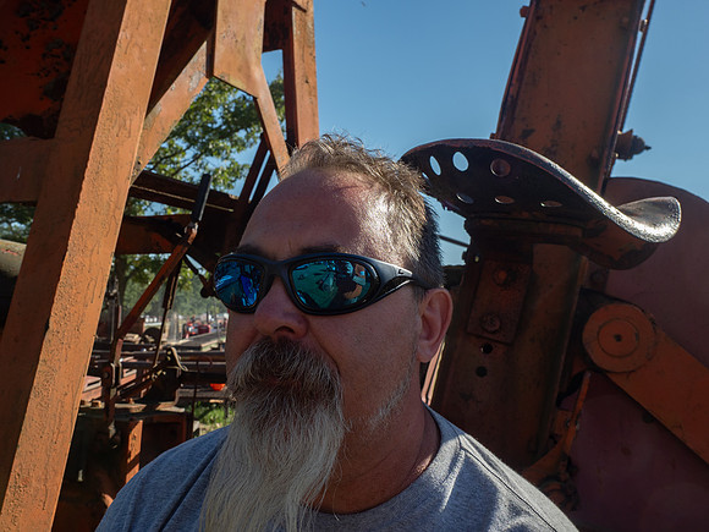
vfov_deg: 40.6
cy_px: 266
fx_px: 719
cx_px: 354
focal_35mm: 35
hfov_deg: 52.5
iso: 200
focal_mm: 17
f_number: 7.1
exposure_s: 1/320
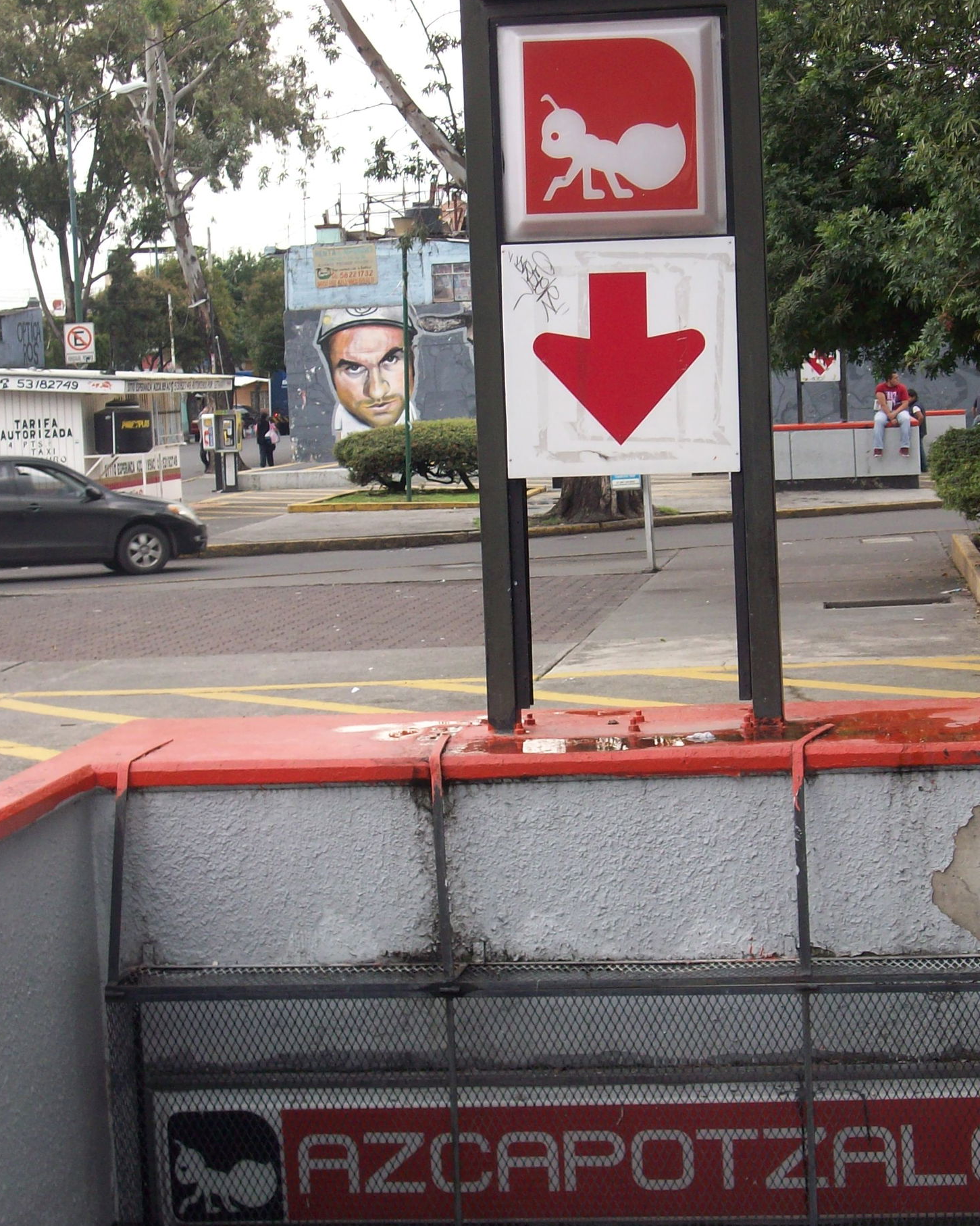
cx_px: 569
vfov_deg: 26.0
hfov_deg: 21.0
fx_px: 2647
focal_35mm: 73
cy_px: 466
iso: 64
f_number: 3.6
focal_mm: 8.8
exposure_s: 1/220
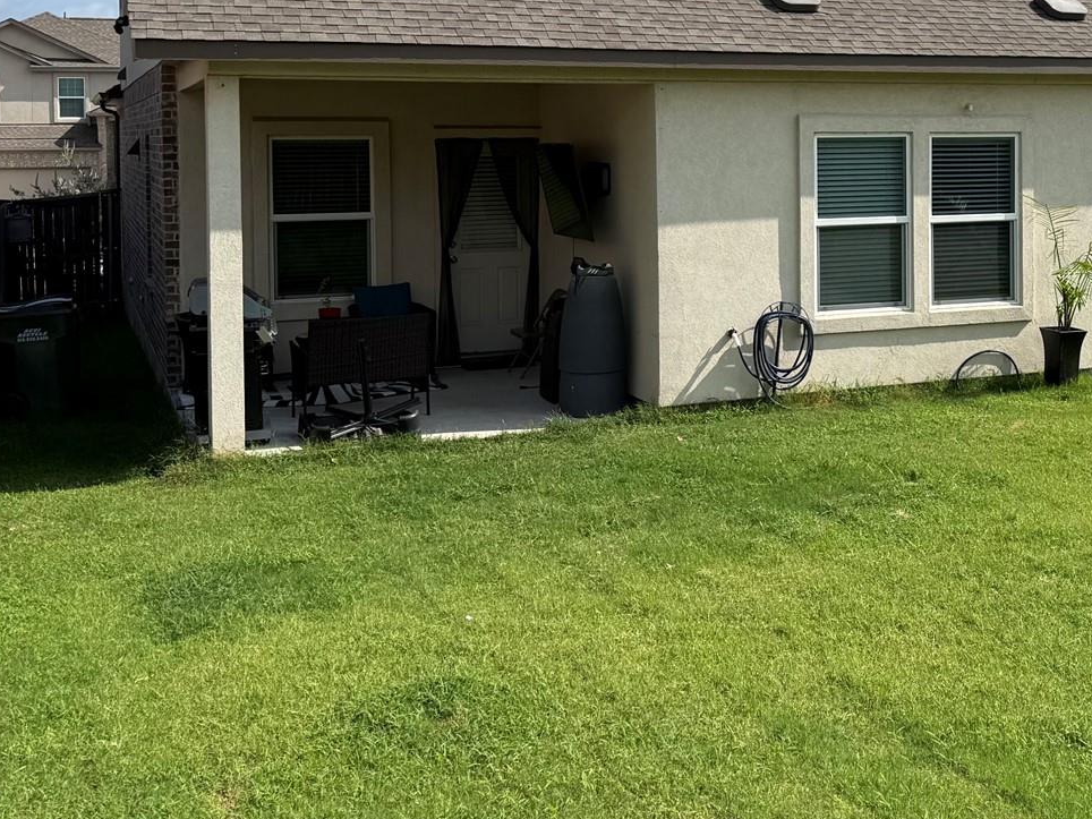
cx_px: 914
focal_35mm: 51
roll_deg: +0.1
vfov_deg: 28.0
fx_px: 1609
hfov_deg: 35.9
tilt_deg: -1.5
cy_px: 174
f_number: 1.78
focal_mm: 6.76
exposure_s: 1/5319
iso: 80
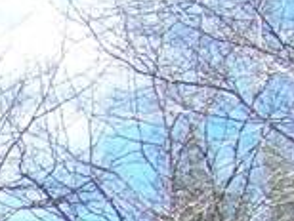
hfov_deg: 7.7
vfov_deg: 6.0
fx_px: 2033
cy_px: 511
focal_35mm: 239
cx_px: -407
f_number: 2.8
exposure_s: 1/400
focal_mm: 5.85
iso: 67
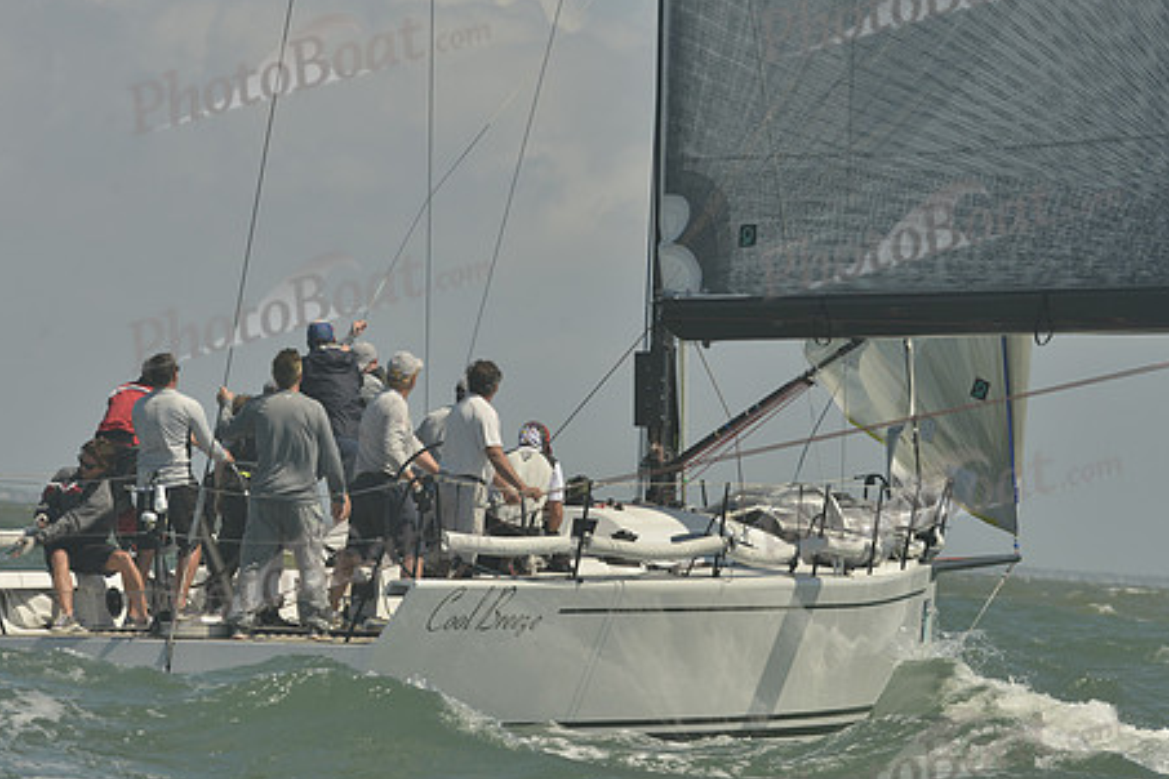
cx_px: 627
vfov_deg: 5.4
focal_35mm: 256
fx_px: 8312
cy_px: 404
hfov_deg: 8.0
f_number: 9
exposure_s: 1/1250
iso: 280
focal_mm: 200
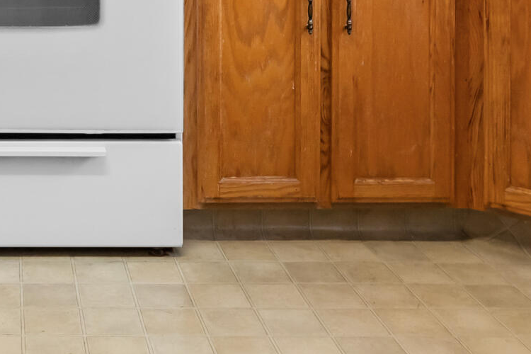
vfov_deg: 19.4
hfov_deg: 29.4
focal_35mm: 64
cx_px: 5
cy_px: -122
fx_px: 944
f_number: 4
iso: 720
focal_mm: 16
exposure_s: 1/125
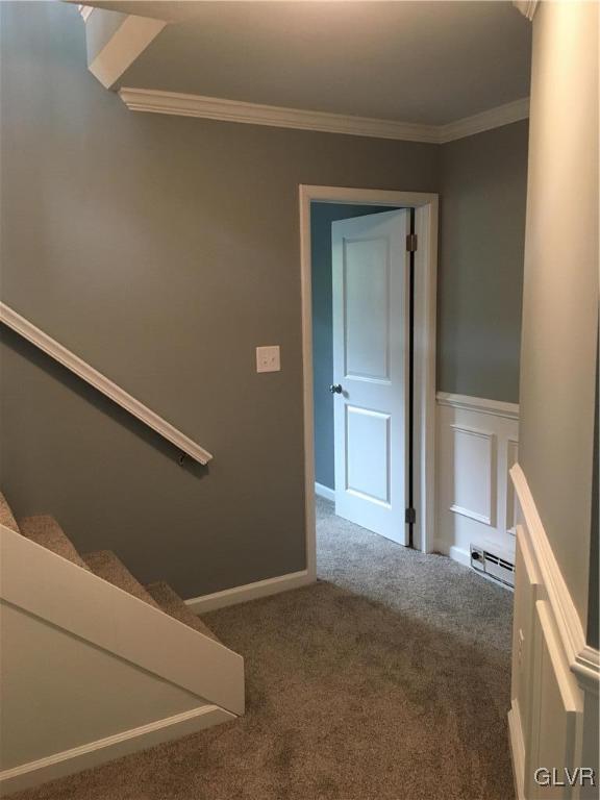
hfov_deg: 48.2
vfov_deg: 61.7
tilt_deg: -8.9
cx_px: 300
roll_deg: +0.8
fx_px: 670
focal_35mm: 29
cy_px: 400
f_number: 2.2
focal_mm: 4.15
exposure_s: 1/30
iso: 160
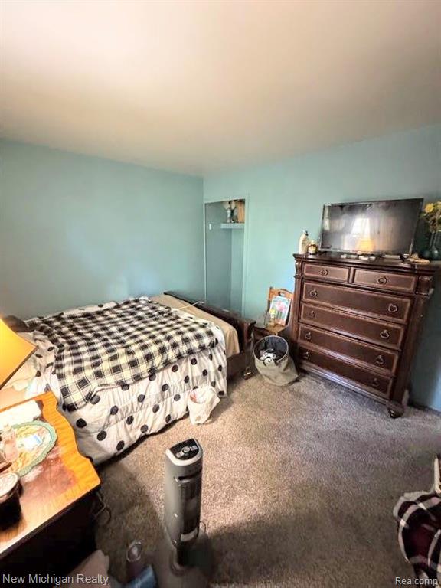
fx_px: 238
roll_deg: +1.5
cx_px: 220
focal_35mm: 14
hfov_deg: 85.7
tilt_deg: -15.4
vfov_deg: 102.1
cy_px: 294
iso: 1250
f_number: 2.2
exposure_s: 1/30
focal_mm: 2.22
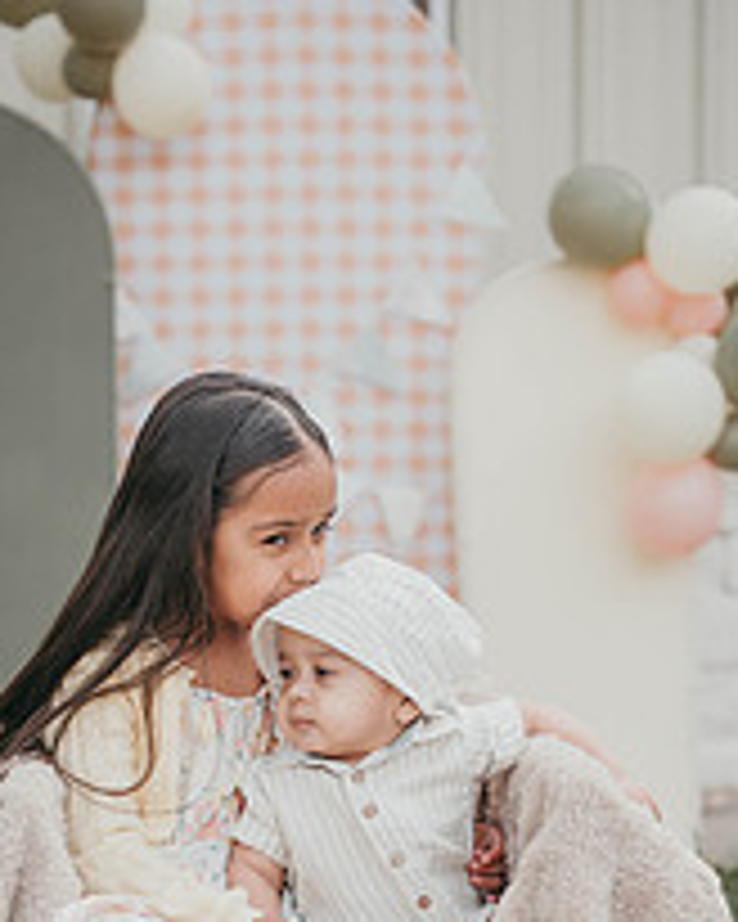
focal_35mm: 72
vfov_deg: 25.6
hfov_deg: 21.2
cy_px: 823
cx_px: 274
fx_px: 1966
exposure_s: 1/1000
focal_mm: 35
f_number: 1.8
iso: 50
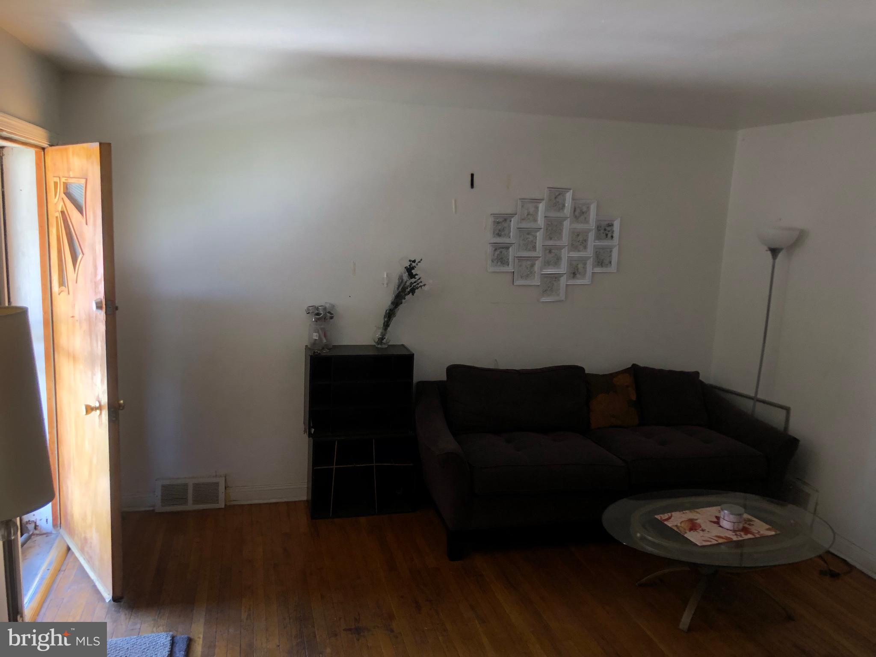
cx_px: 438
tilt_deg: -10.3
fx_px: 709
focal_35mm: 28
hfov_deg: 63.4
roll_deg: -2.3
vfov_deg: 49.7
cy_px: 328
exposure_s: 1/120
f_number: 1.8
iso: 125
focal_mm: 3.99
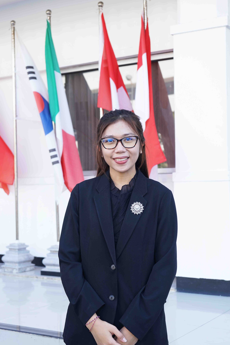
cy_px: 173
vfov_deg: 32.9
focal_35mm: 61
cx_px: 114
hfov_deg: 22.3
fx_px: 584
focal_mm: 60
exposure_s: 1/60
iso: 100
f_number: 5.6
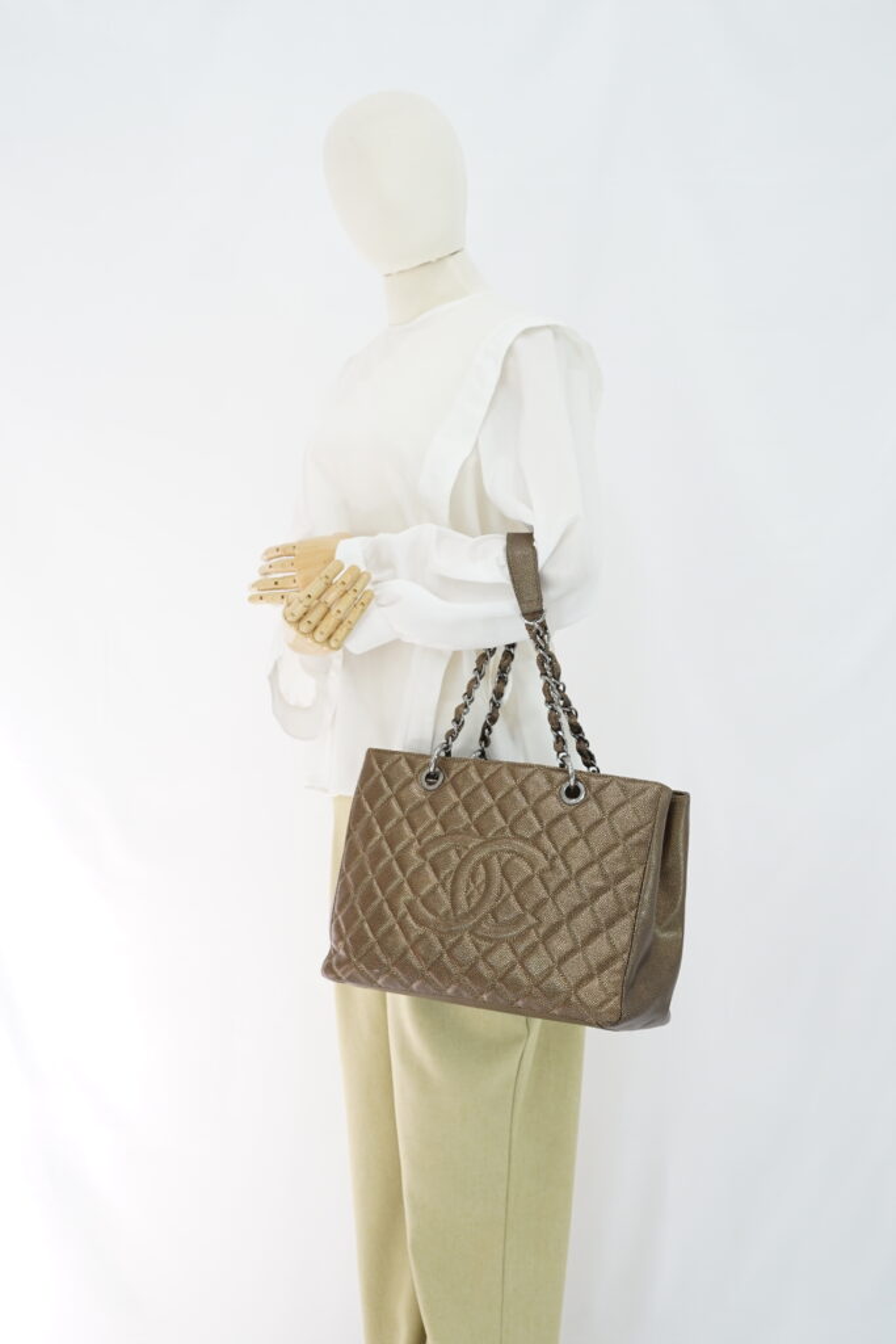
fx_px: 1866
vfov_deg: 39.6
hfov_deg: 27.0
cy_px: 672
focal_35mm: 50
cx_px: 448
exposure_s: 1/10
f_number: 6.3
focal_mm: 50
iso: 640
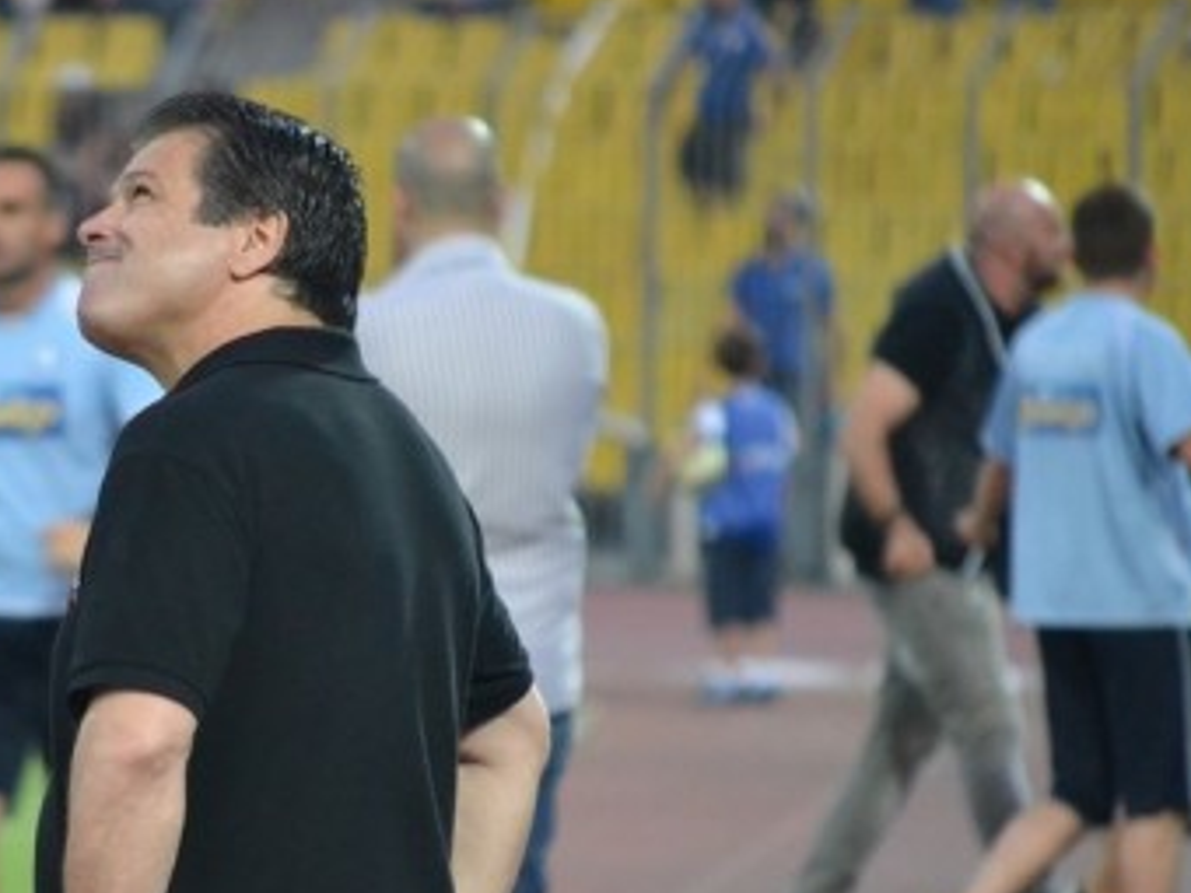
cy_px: 581
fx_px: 19267
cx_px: 214
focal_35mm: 560
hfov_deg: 3.5
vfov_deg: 2.7
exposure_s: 1/400
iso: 3200
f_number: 5.6
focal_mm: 200
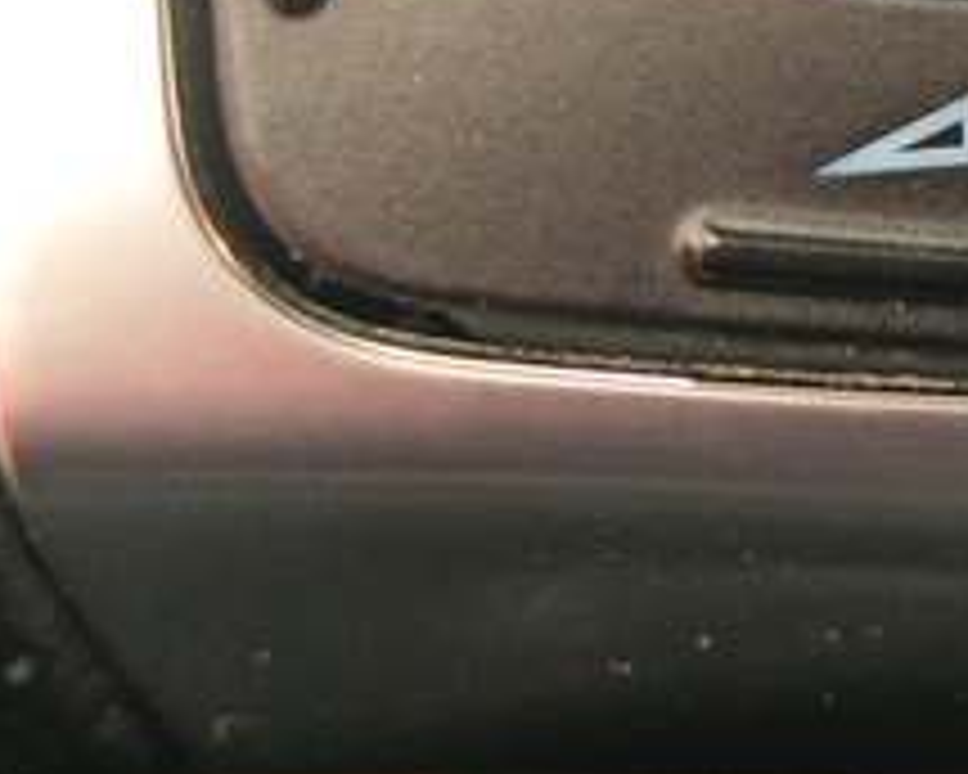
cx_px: 1423
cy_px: -441
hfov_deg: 11.8
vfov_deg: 9.5
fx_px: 4498
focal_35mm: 157
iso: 697
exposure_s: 1/33.3
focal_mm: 5.59
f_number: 1.88
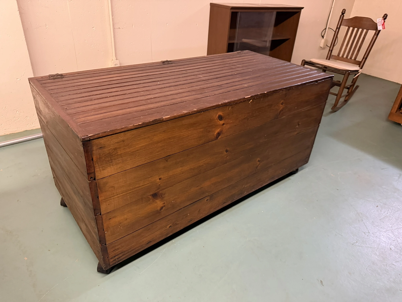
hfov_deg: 71.6
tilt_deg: -30.6
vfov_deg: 56.8
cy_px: 151
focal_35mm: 24
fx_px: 279
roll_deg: -5.2
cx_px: 201
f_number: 1.78
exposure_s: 1/60
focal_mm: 6.76
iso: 800
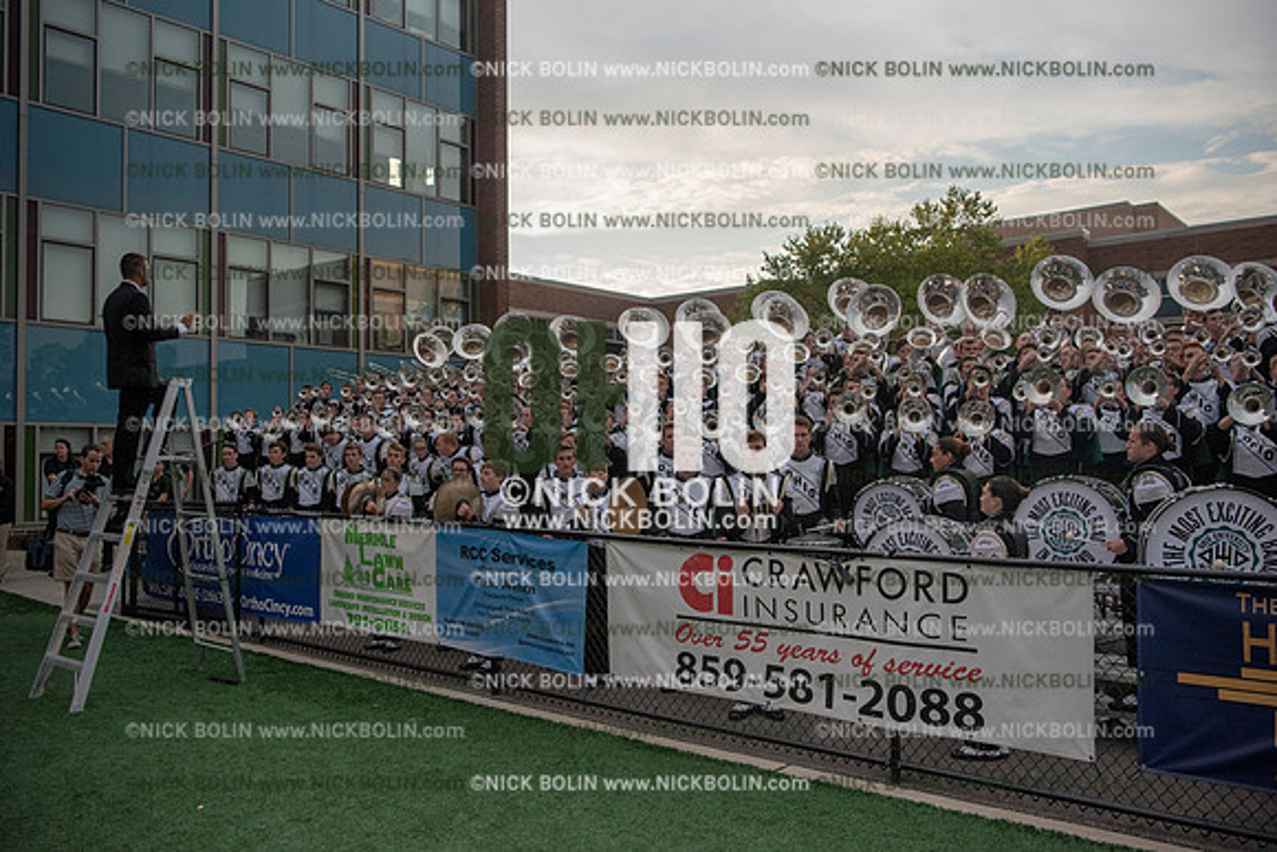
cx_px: 638
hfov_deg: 60.3
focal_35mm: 31
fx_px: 1100
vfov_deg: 42.3
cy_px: 426
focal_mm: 31
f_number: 3.5
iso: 1250
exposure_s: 1/4000
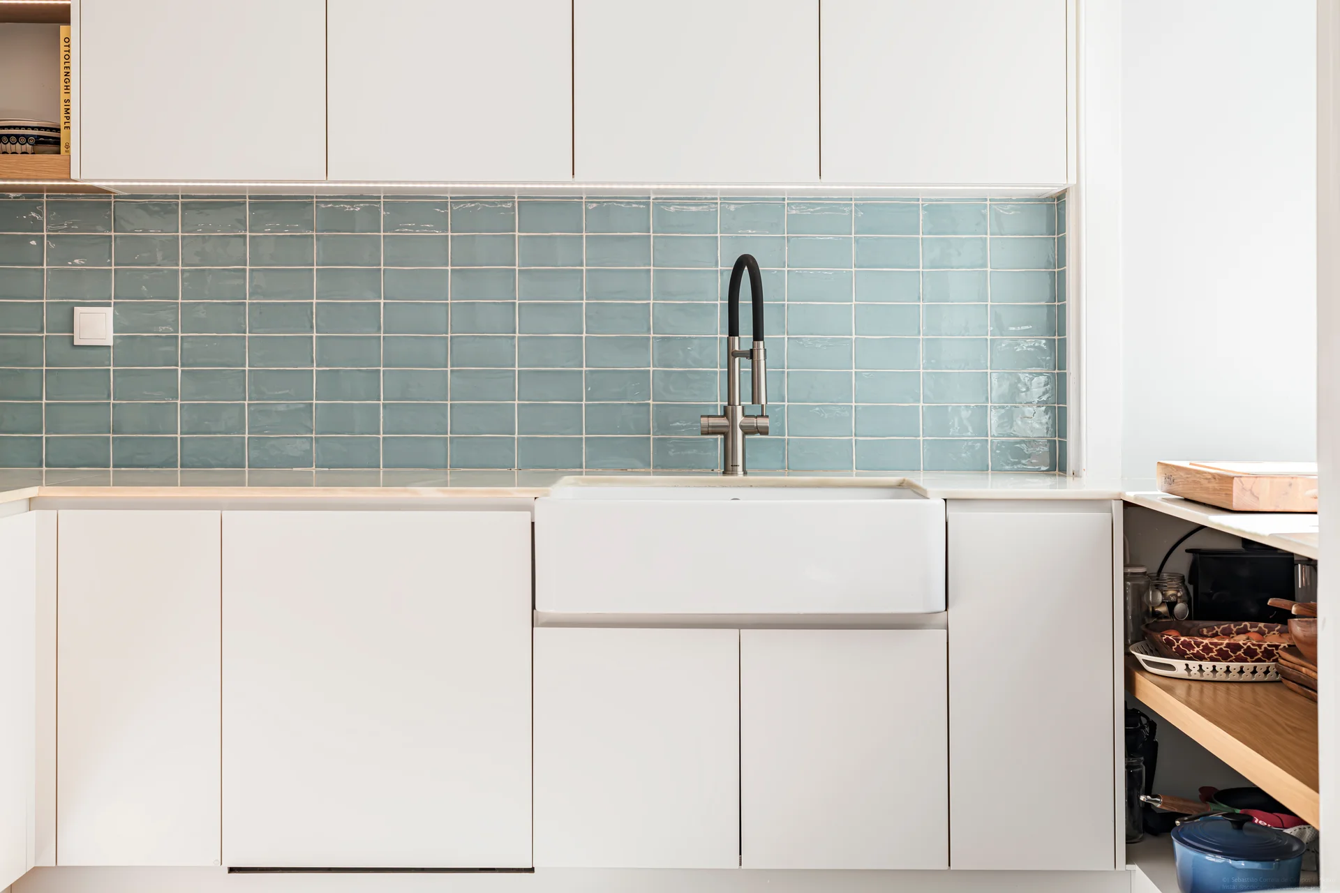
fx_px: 1861
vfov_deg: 27.0
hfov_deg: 39.6
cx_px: 670
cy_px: 446
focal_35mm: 50
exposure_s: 1/50
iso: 180
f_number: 8
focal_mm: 50
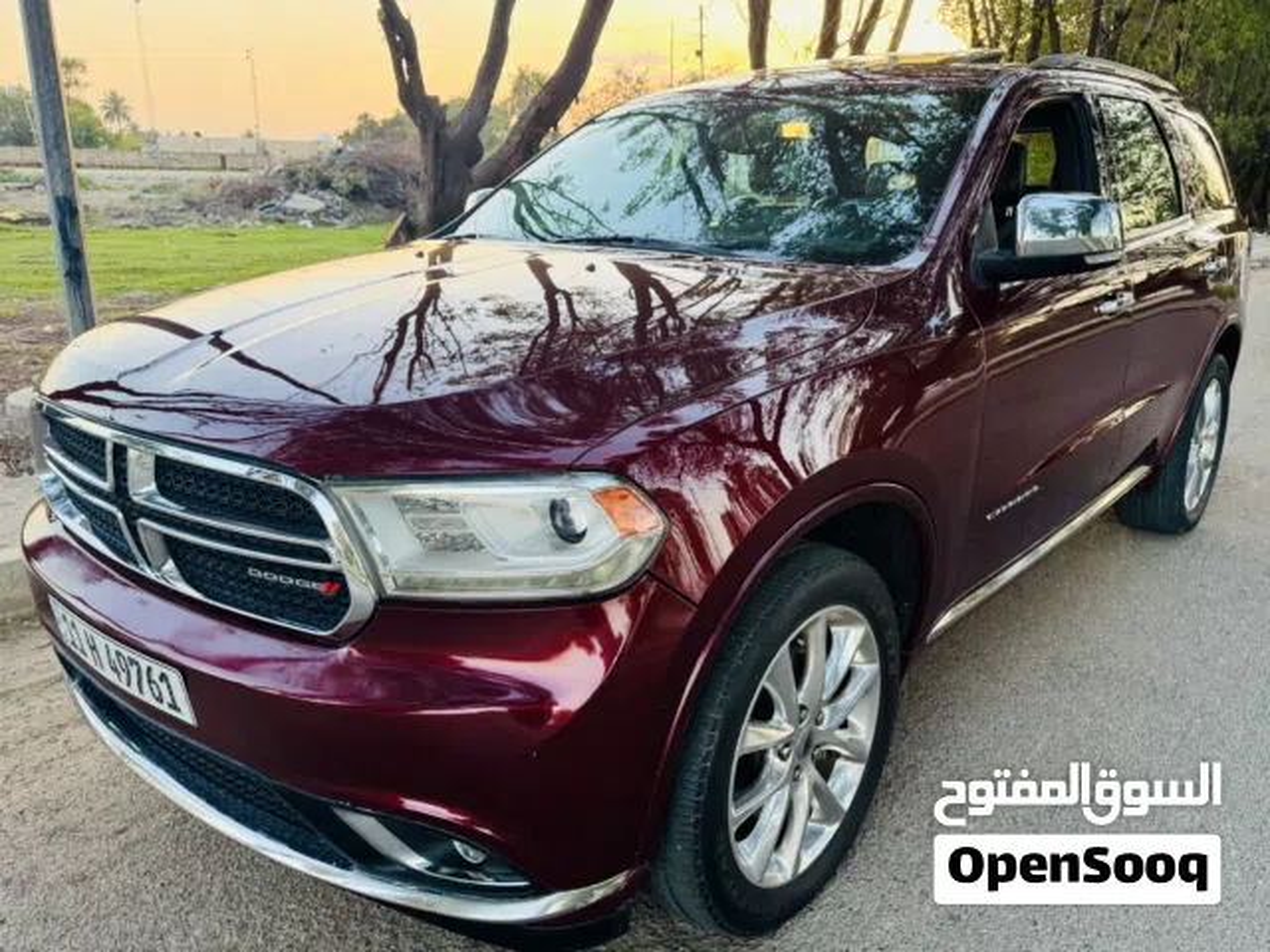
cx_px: 635
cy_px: 476
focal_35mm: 24
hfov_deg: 71.6
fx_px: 881
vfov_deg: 56.8
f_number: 1.78
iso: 200
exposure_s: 1/70
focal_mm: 6.76
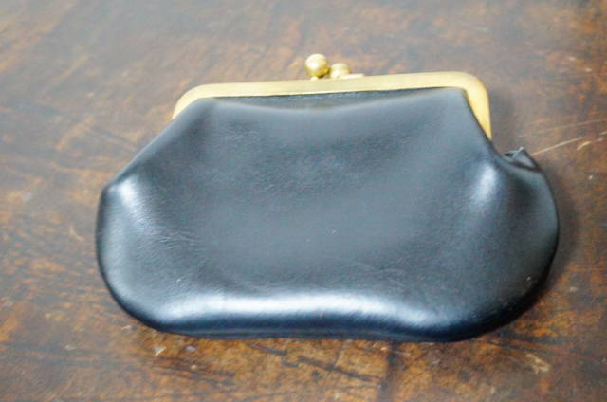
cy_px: 201
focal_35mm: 45
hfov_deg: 43.7
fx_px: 757
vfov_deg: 29.7
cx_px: 304
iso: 6400
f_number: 5.6
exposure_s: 1/13
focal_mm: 30
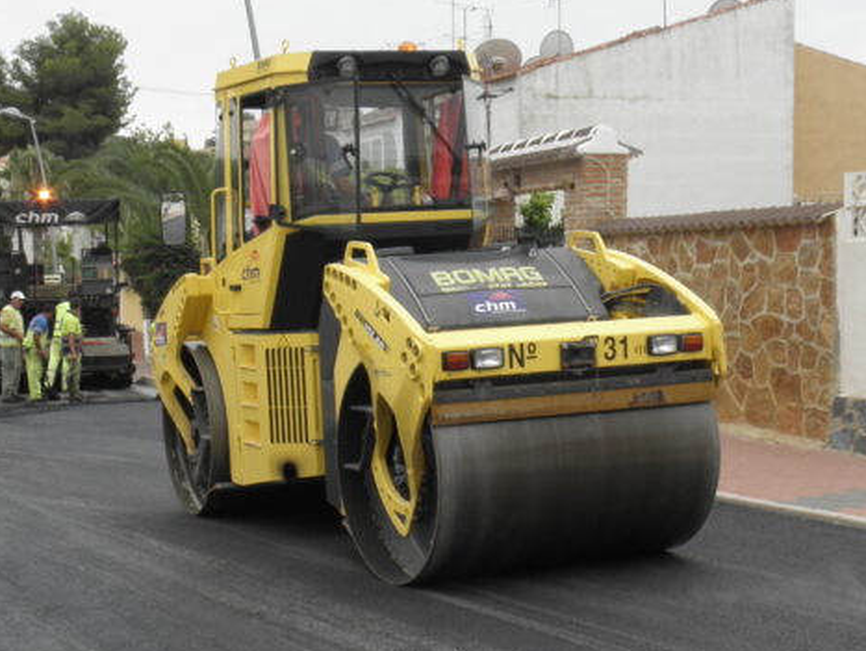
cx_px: 230
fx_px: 1728
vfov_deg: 21.3
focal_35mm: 69
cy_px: 380
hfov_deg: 27.8
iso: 64
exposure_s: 1/125
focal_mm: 7.59
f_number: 5.6
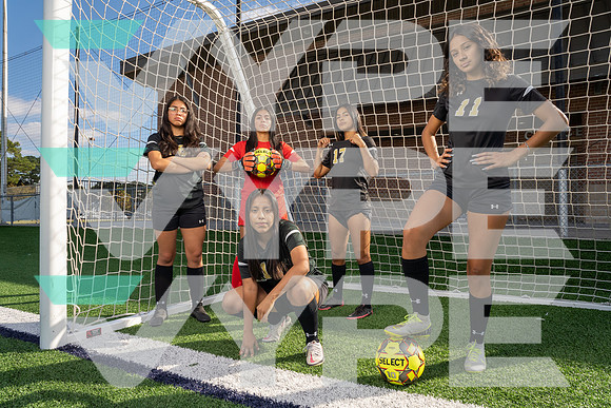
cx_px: 306
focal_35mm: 24
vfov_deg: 53.2
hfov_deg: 73.7
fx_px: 407
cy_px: 204
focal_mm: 24
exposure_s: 1/250
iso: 320
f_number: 10
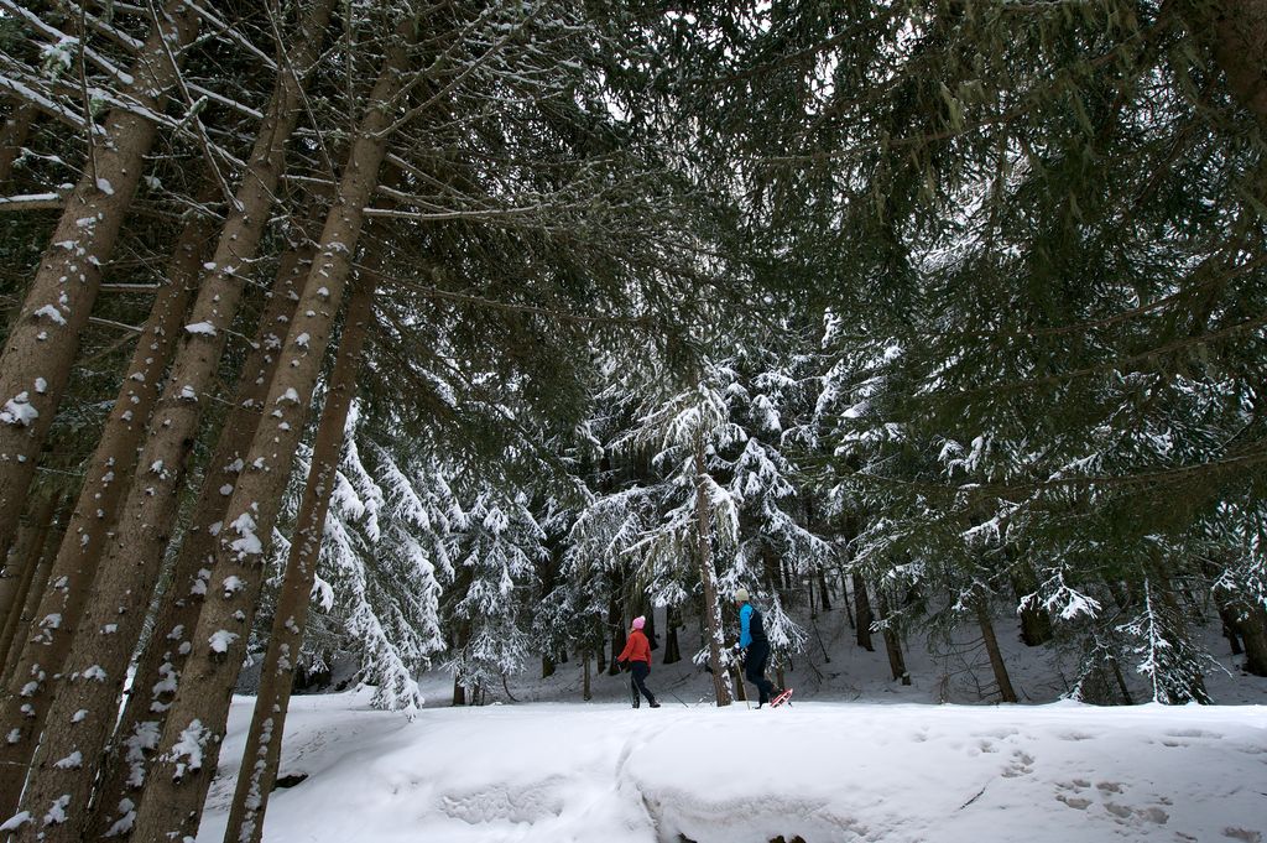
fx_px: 598
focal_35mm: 17
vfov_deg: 70.3
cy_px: 422
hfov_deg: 93.3
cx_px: 634
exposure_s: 1/200
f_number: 7.1
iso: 640
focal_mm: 17
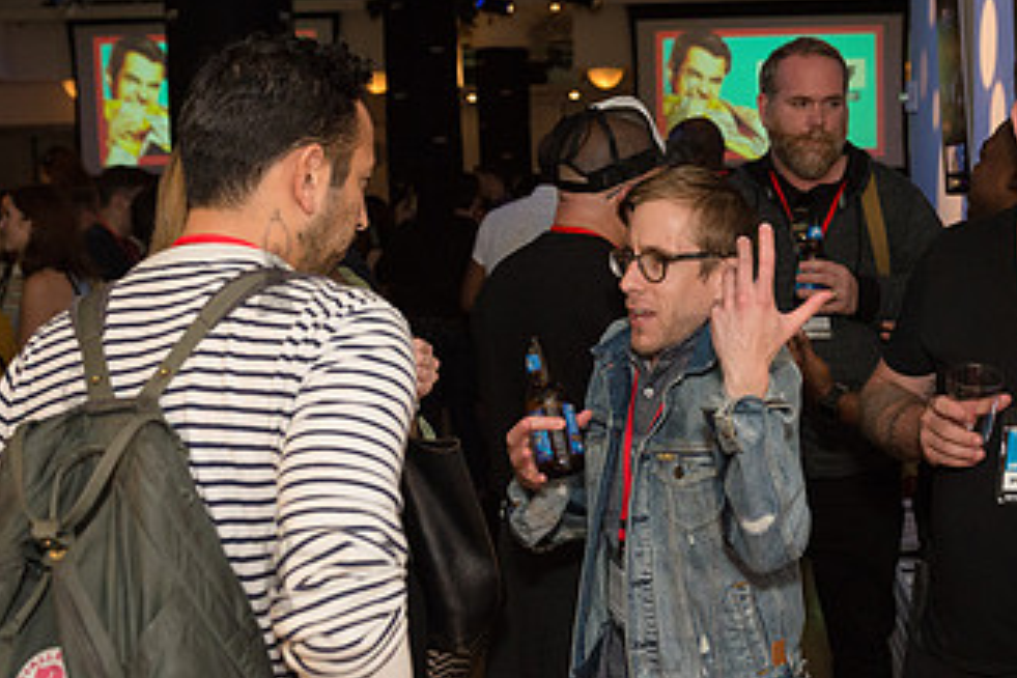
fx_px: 1554
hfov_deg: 35.9
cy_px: 412
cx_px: 675
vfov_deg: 24.6
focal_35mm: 55
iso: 2500
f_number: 4
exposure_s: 1/500
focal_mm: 31
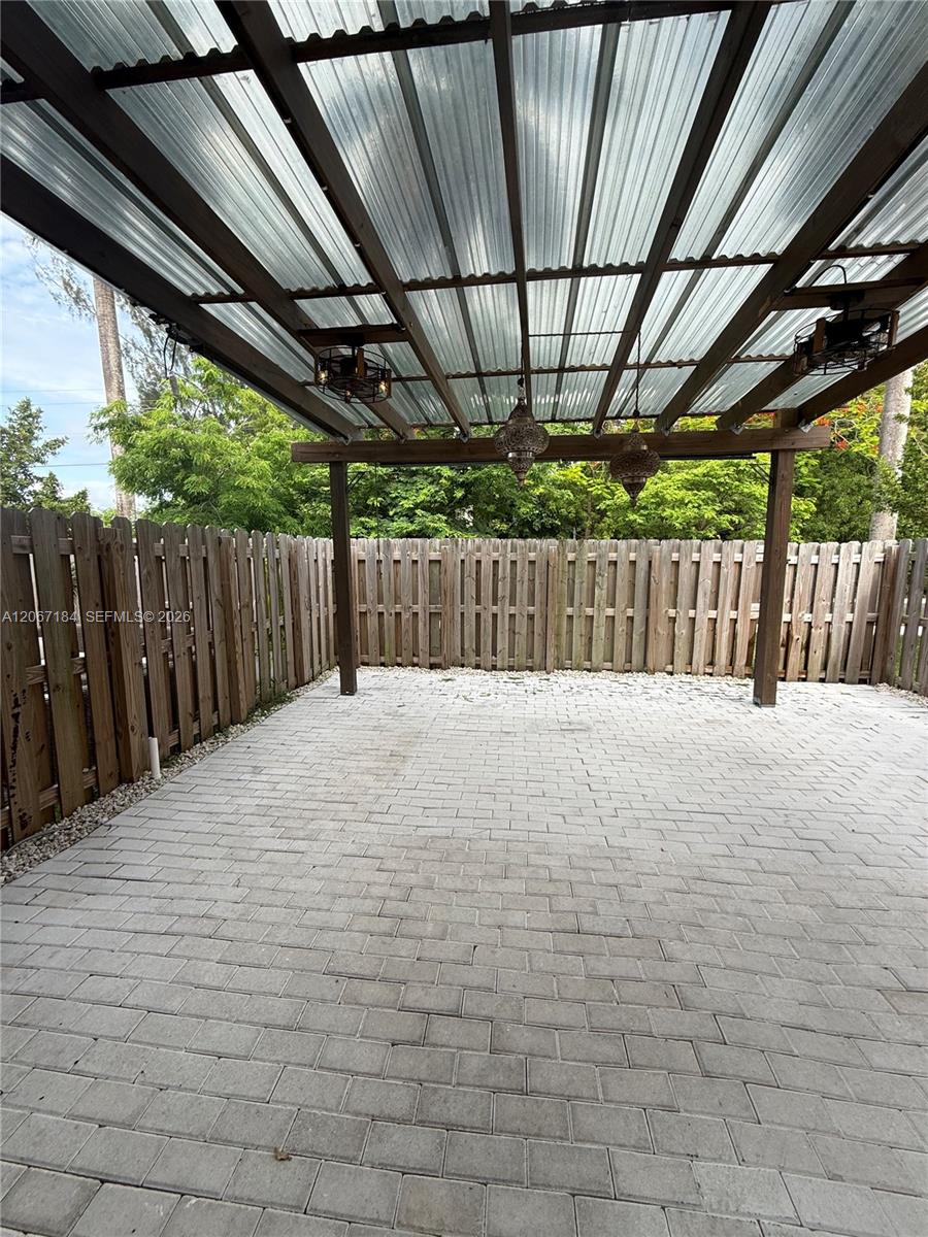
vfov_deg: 102.1
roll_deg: +0.2
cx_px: 464
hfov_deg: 85.7
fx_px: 500
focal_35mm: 14
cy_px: 618
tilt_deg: -5.6
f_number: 2.2
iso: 50
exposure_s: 1/319
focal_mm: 2.22
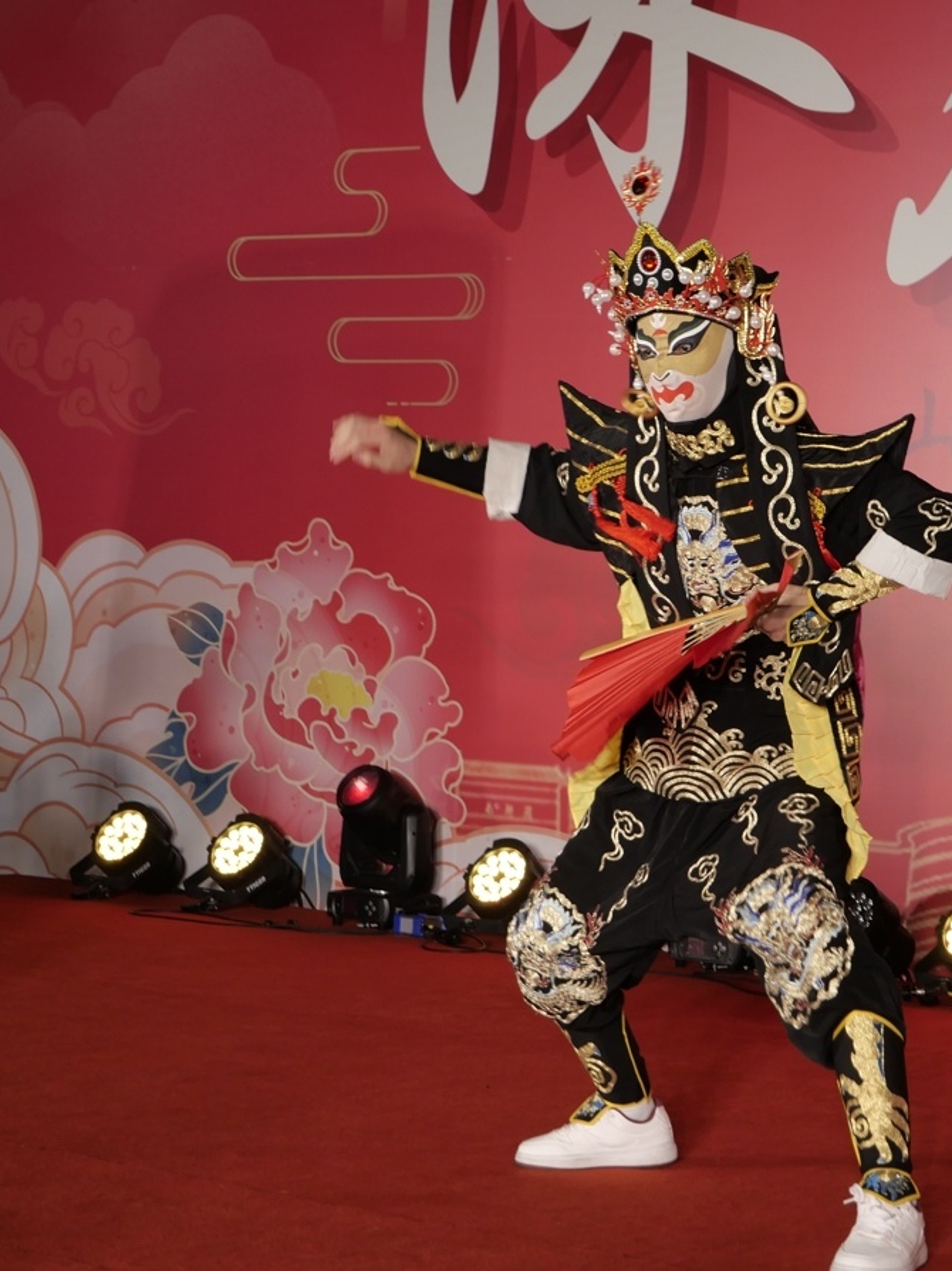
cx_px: 656
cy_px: 637
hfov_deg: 15.7
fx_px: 3449
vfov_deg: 20.9
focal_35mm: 94
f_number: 5.6
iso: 500
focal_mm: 35
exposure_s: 1/80
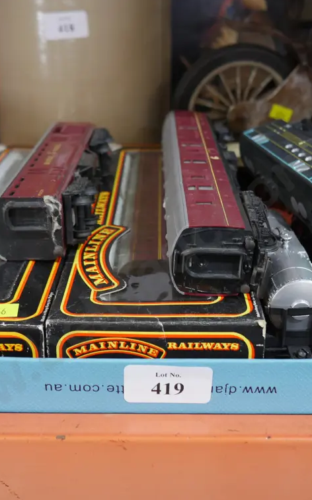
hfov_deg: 27.9
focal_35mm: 46
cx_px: 184
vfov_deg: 43.5
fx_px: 626
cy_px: 251
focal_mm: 16
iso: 800
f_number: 3.6
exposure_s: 1/60
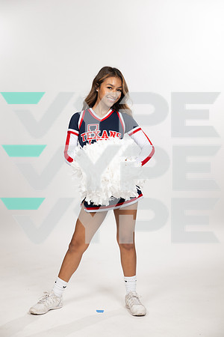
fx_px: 579
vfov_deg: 32.4
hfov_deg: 21.9
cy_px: 168
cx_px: 112
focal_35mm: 62
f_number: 5.6
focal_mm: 62
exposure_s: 1/250
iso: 200
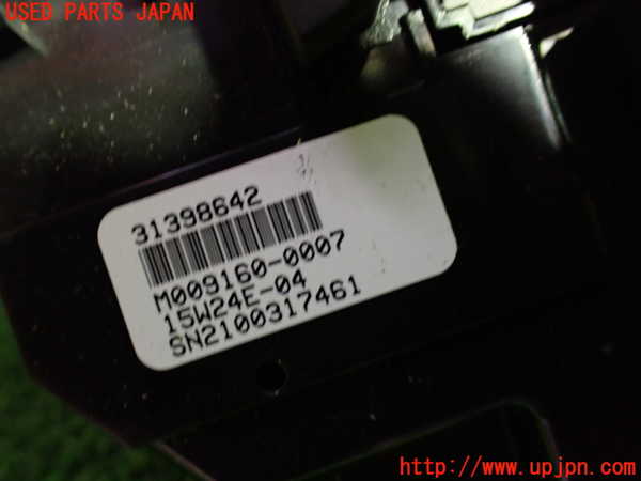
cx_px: 320
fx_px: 556
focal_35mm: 30
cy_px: 240
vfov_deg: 46.8
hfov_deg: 60.0
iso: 800
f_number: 2.3
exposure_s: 1/30
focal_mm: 5.4
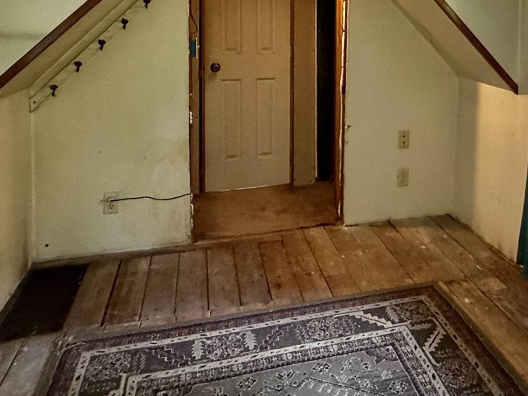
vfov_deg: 38.9
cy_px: 40
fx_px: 519
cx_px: 381
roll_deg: -1.0
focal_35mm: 34
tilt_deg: -2.0
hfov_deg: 52.1
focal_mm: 2.22
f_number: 2.2
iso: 320
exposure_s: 1/75
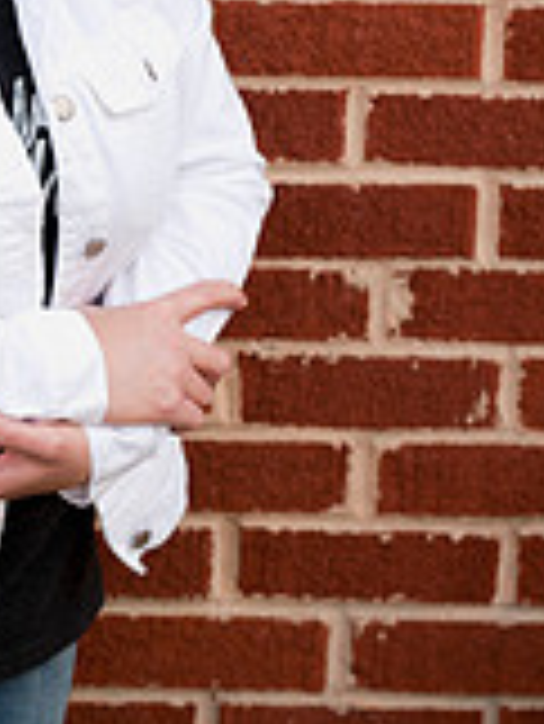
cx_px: -115
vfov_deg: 12.6
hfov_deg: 9.4
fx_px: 3264
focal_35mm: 156
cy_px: 103
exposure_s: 1/160
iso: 125
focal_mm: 58
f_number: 4
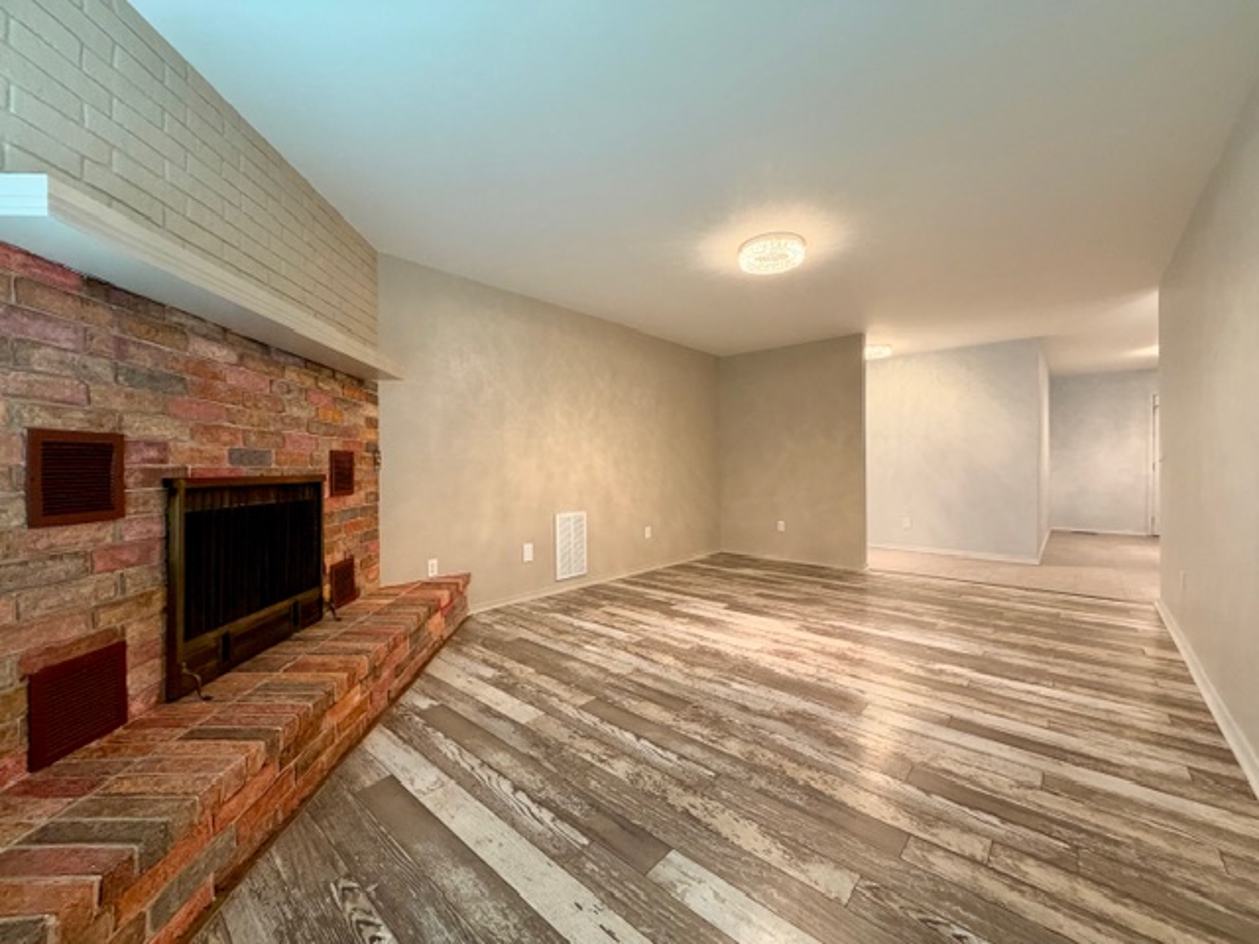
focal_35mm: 14
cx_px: 630
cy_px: 472
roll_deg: +0.6
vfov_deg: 85.7
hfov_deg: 102.1
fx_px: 509
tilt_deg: -0.1
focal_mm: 2.22
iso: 500
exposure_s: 1/60
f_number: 2.2
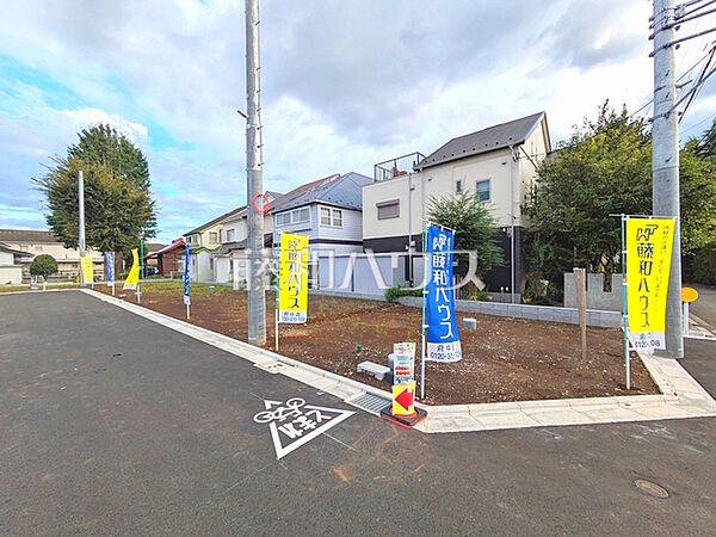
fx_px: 290
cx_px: 358
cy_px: 268
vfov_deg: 85.7
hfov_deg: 102.1
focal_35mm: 14
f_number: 2.2
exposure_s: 1/746
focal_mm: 1.83
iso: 50
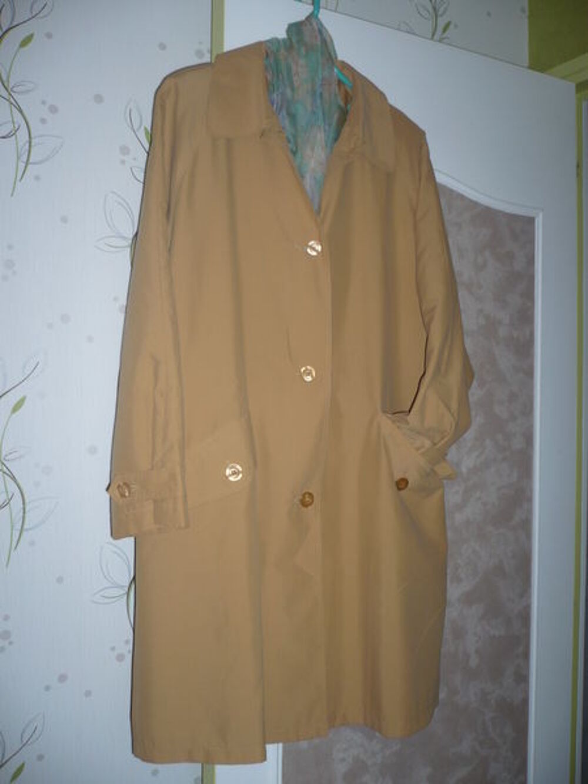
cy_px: 392
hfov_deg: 40.7
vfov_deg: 52.6
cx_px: 294
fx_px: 793
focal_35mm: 35
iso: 100
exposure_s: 1/30
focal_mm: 5.8
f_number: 2.8
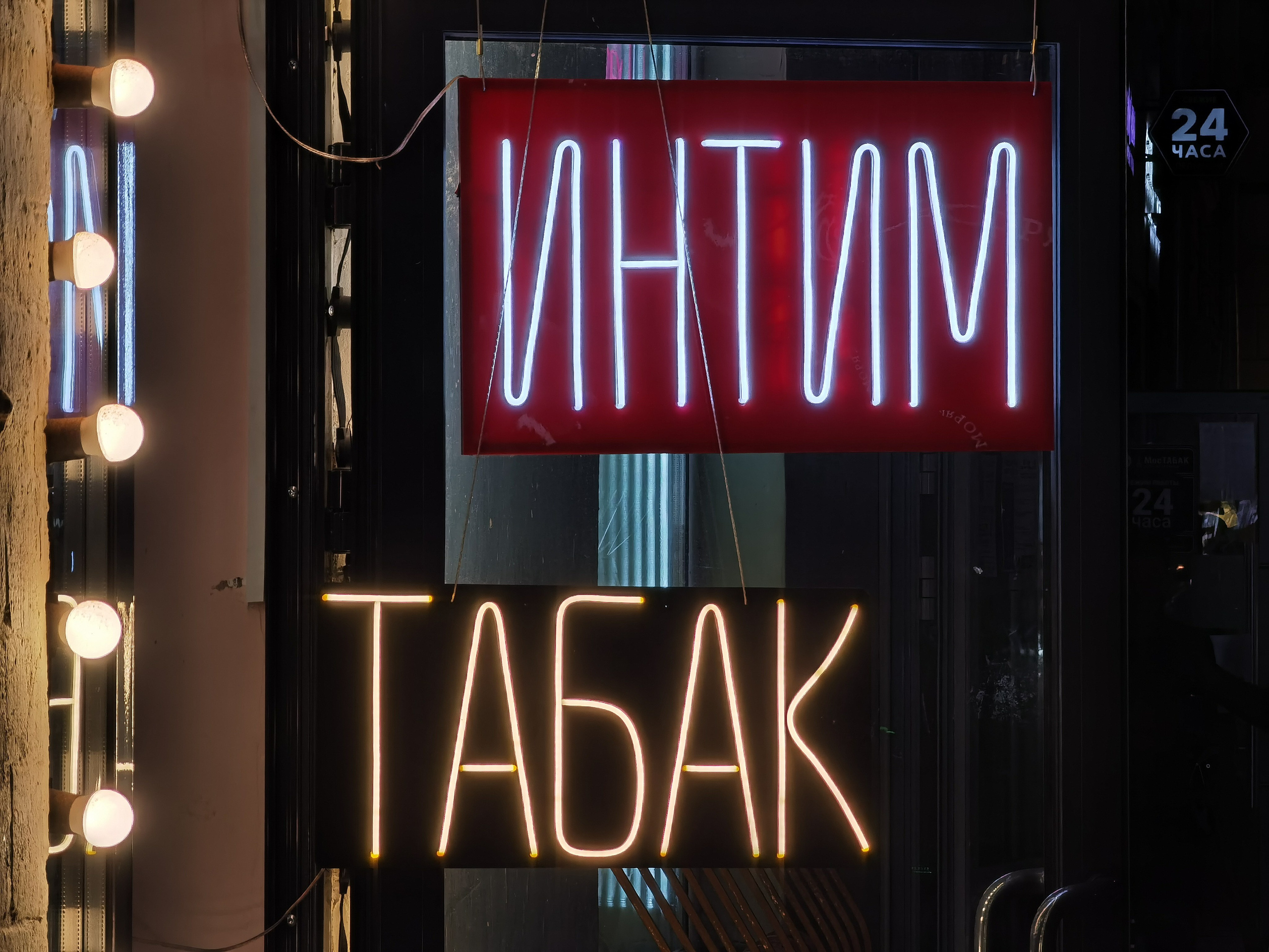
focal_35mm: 135
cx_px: 634
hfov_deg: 14.6
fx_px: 4949
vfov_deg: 11.0
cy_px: 476
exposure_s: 1/100
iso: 64
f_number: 3.4
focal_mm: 14.46
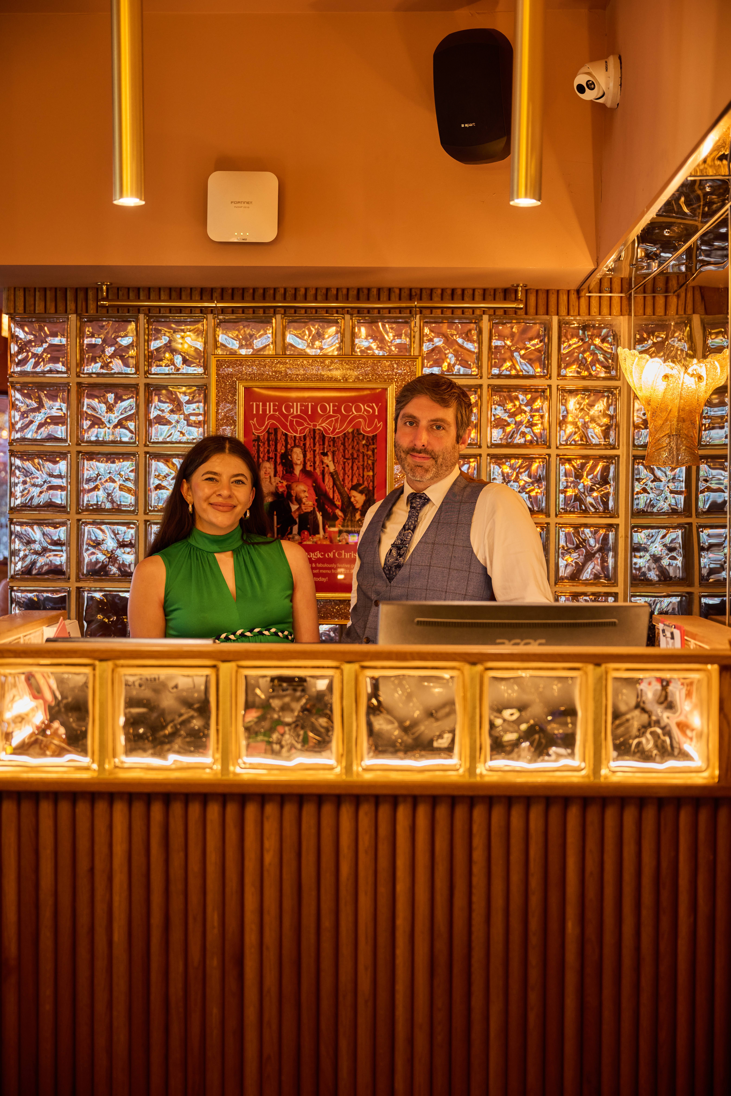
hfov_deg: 28.1
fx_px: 1462
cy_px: 548
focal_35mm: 48
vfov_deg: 41.1
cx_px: 366
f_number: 2.8
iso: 500
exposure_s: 1/60
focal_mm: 48
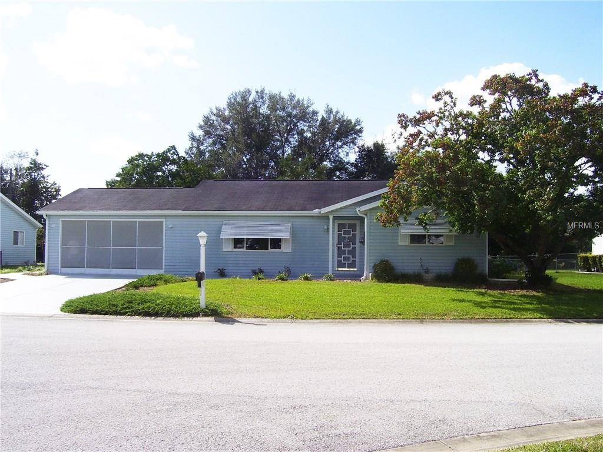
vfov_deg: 41.8
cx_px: 302
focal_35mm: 34
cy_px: 226
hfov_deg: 54.0
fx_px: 592
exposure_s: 1/500
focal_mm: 5.6
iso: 80
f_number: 4.8
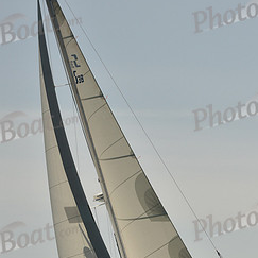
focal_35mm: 142
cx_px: 137
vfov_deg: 12.3
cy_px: 174
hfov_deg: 12.3
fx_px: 1197
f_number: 9
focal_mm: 70
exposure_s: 1/1000
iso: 320
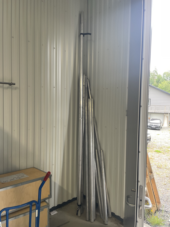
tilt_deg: -1.8
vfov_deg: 67.3
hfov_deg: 53.1
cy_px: 114
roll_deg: -1.3
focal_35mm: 26
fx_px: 170
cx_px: 85
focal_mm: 4.2
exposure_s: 1/121
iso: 80
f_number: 1.6
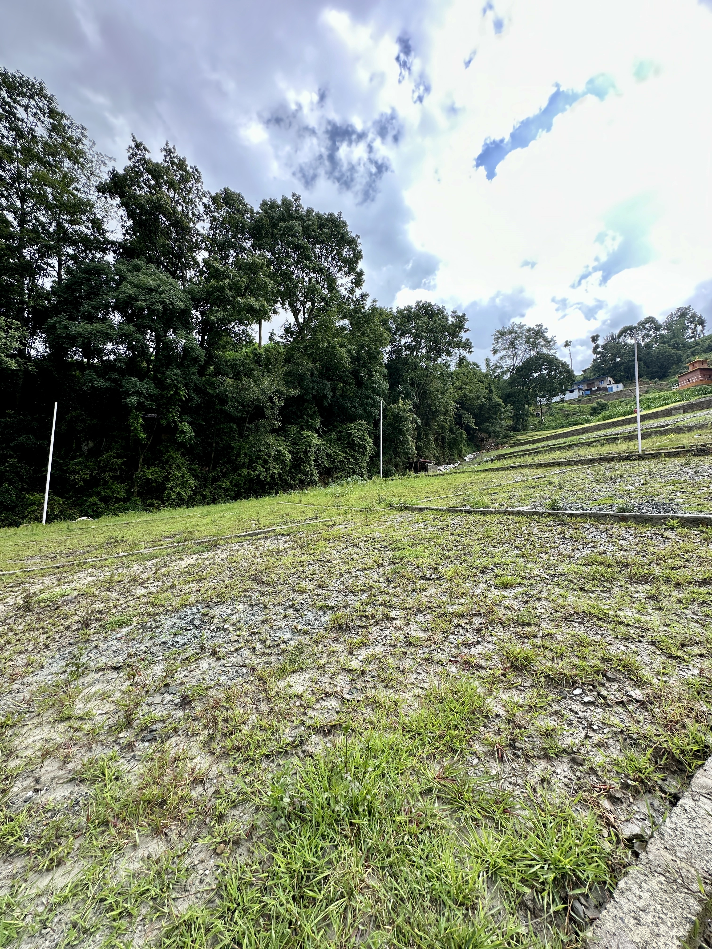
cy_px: 474
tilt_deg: +6.0
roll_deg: -1.2
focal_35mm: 14
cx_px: 356
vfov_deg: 102.1
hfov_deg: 85.7
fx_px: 384
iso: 40
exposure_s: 1/553
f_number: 2.2
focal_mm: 2.22
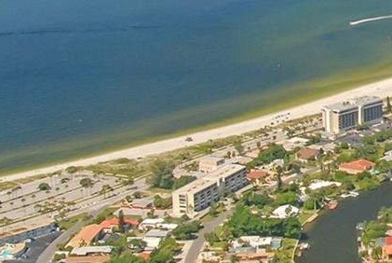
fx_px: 1243
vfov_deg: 12.0
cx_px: 553
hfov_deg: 16.6
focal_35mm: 114
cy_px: 21
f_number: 7.1
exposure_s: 1/200
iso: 200
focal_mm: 20
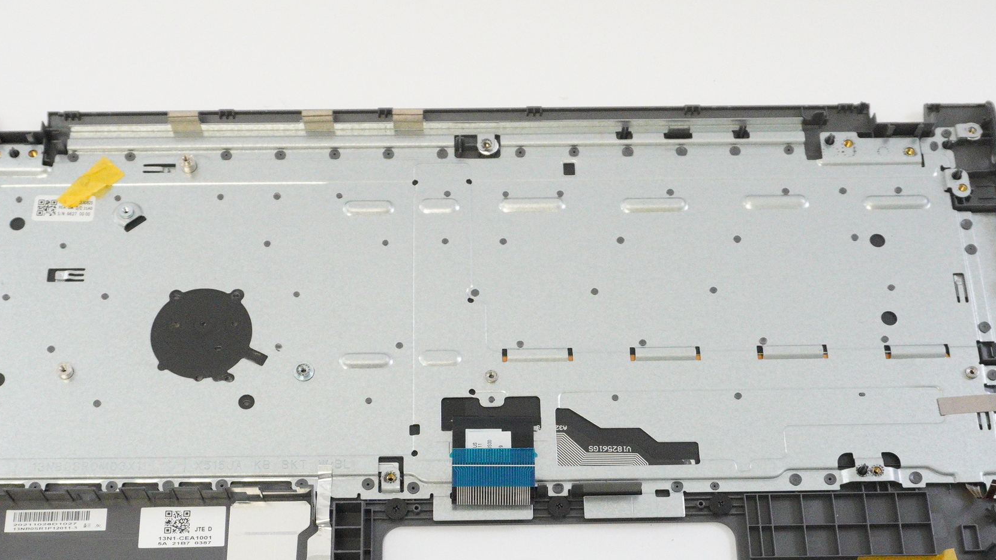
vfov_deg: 22.8
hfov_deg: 39.9
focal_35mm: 52
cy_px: 445
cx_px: 484
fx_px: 1373
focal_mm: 22
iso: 5000
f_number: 5.6
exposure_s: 1/250
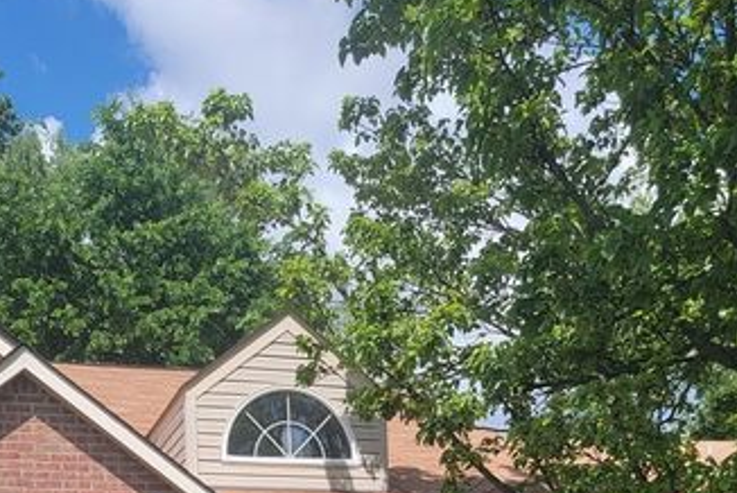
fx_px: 1045
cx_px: 258
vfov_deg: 22.6
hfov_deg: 38.5
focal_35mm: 51
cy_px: 702
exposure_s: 1/883
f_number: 1.8
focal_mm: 6.7
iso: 16
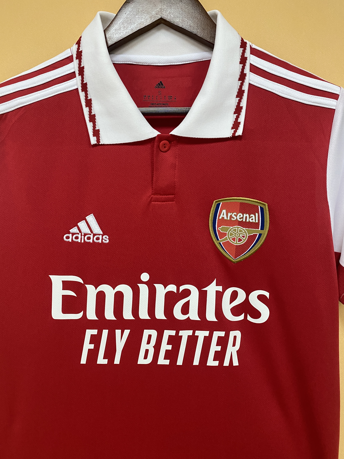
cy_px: 230
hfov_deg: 53.1
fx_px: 345
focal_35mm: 26
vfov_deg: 67.3
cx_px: 172
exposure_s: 1/50
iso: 250
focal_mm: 4.25
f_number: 1.8
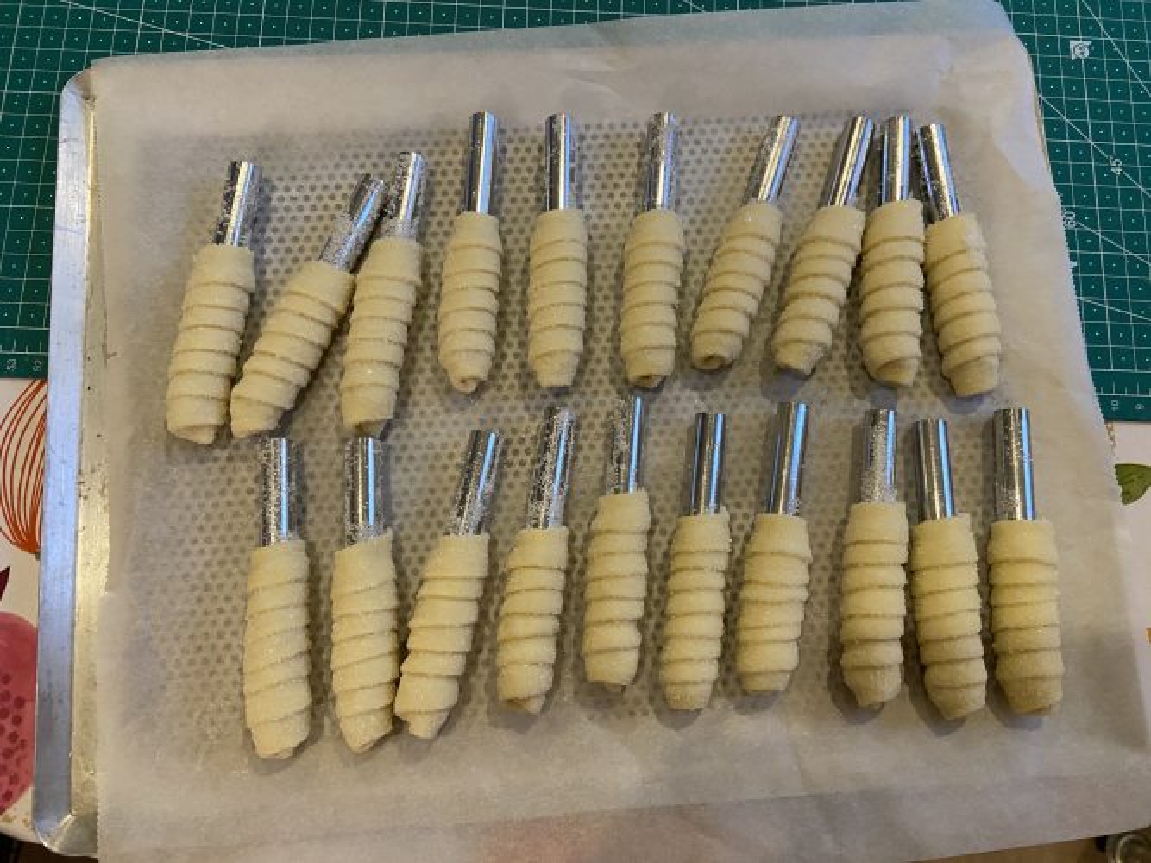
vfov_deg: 53.0
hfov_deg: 67.3
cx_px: 576
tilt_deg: -78.9
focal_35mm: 26
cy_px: 432
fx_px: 864
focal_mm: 4.25
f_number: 1.8
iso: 400
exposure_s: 1/50
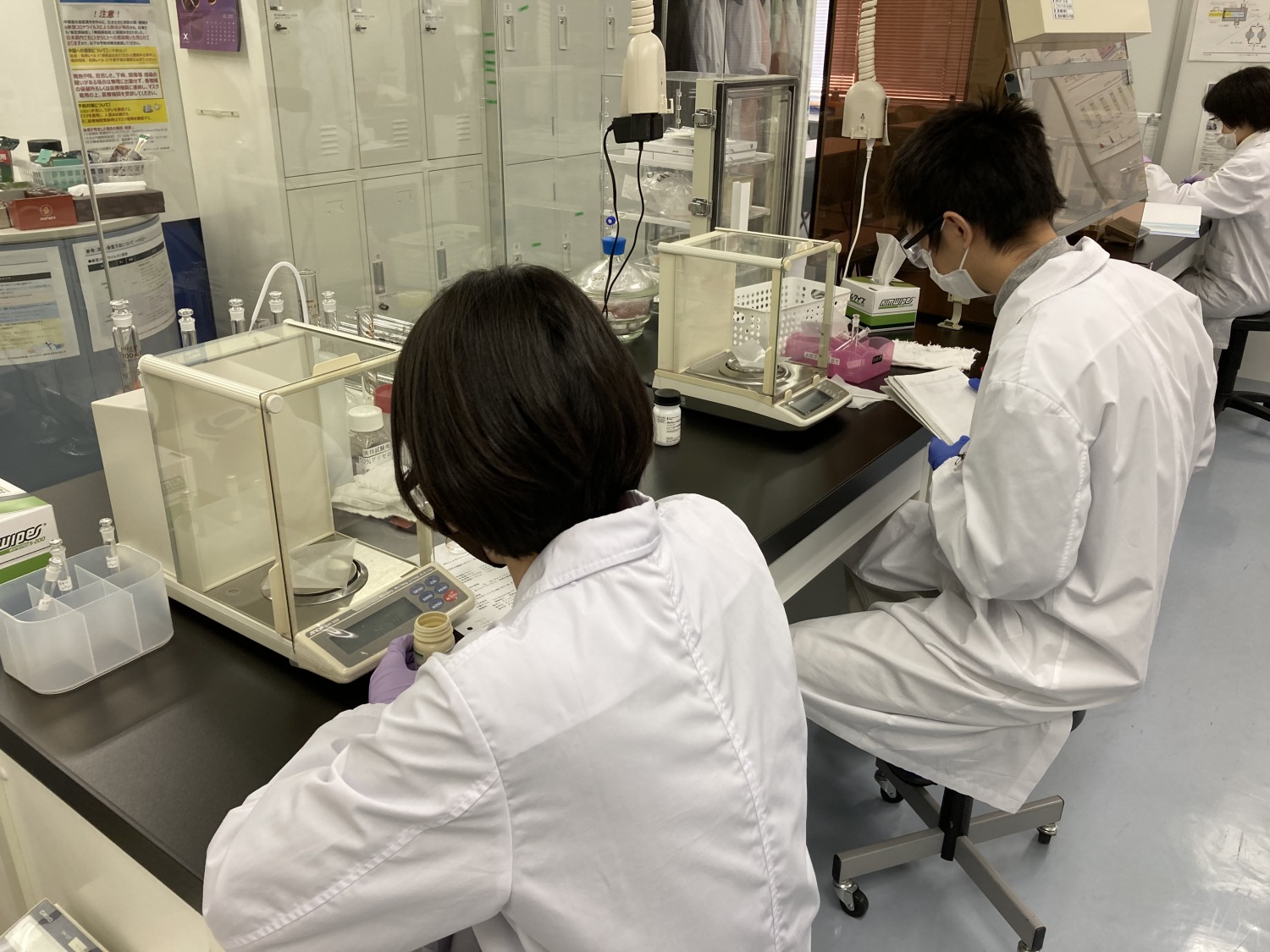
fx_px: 1027
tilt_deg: -22.2
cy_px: 476
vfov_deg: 49.7
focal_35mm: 28
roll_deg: -1.2
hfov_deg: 63.4
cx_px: 635
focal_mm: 3.99
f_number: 1.8
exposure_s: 1/50
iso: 64
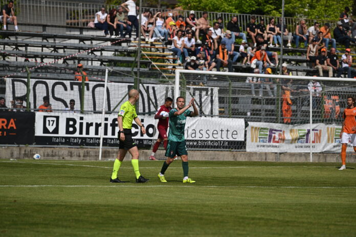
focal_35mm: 200
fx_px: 1978
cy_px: 118
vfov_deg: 6.9
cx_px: 178
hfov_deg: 10.3
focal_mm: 200
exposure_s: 1/3200
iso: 200
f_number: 4
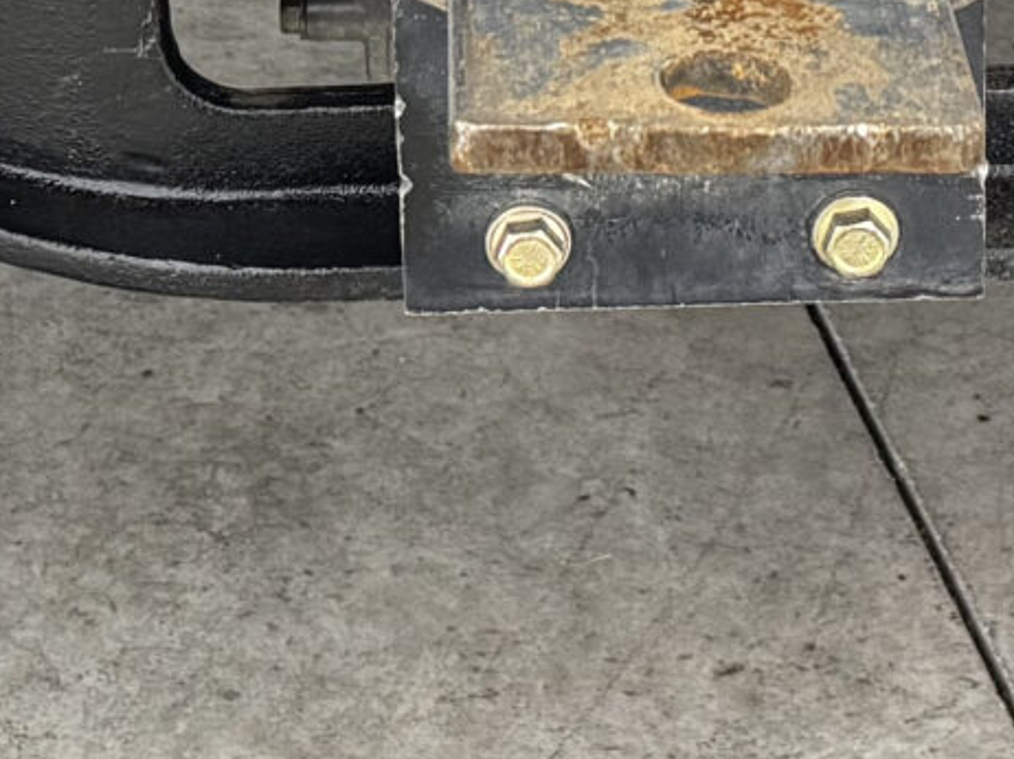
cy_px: -610
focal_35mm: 133
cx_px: 520
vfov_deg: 10.5
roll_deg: +1.2
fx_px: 3894
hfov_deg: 14.8
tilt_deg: -19.4
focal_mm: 6.76
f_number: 1.78
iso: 500
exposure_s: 1/60
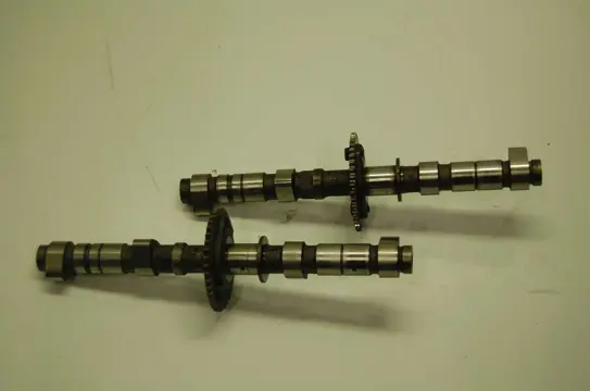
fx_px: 933
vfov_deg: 23.7
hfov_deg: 35.1
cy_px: 196
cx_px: 295
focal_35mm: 57
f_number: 5
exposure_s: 1/80
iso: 400
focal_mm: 38
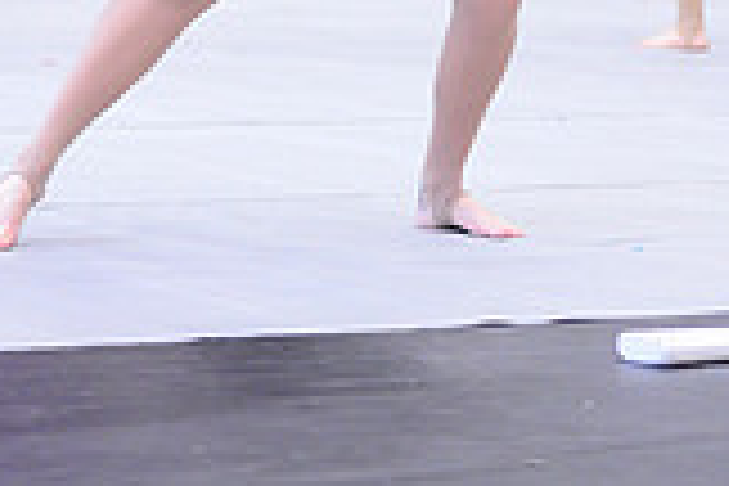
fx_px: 3928
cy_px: -464
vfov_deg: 6.9
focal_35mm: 194
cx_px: 308
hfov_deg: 10.6
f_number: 2.8
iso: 6400
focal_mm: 70
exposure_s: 1/320
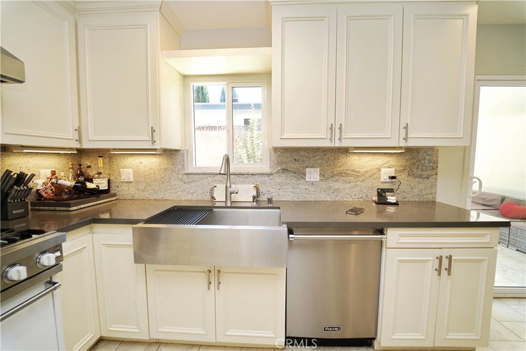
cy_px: 176
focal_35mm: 14
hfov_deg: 104.2
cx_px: 263
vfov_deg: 81.2
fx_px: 205
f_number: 2.8
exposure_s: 1/100
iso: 125
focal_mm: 14
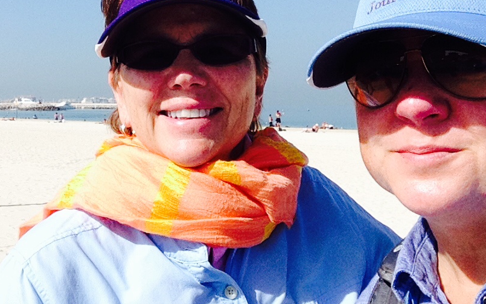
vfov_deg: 21.6
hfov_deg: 34.1
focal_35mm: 59
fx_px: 781
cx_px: 143
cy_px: 43
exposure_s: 1/1558
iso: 32
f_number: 2.4
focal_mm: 2.18
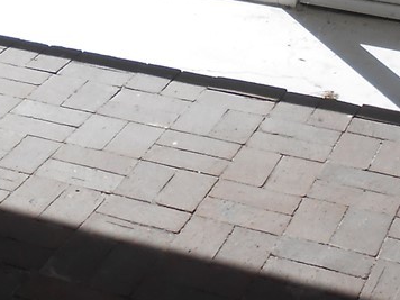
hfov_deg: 16.2
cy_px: -247
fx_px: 1352
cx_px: -78
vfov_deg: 11.7
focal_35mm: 117
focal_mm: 4.6
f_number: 3.5
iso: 80
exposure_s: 1/500
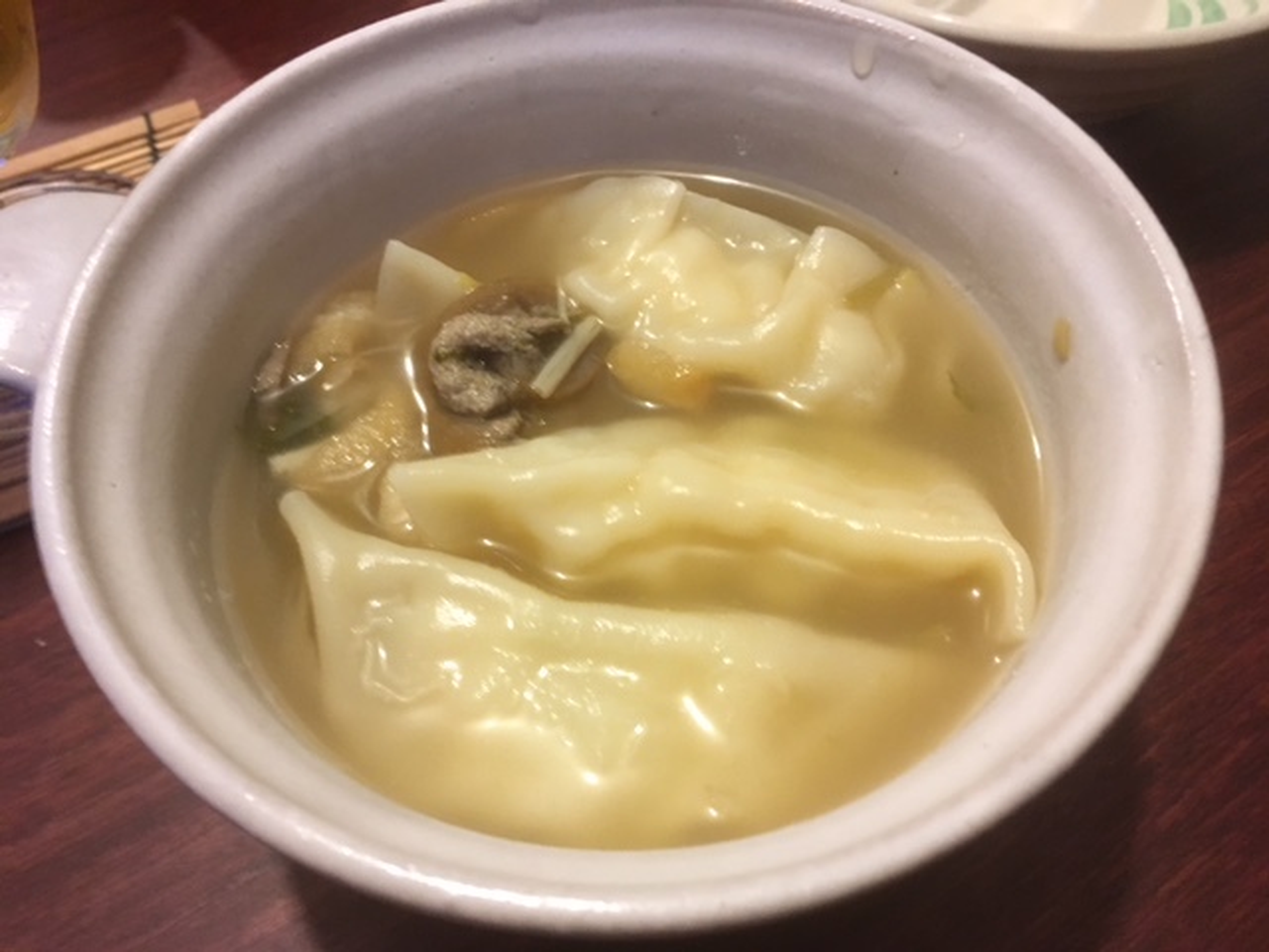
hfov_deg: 61.7
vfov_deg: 48.2
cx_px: 634
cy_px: 476
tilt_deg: -56.4
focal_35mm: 29
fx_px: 1063
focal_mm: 4.15
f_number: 2.2
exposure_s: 1/24
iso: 200
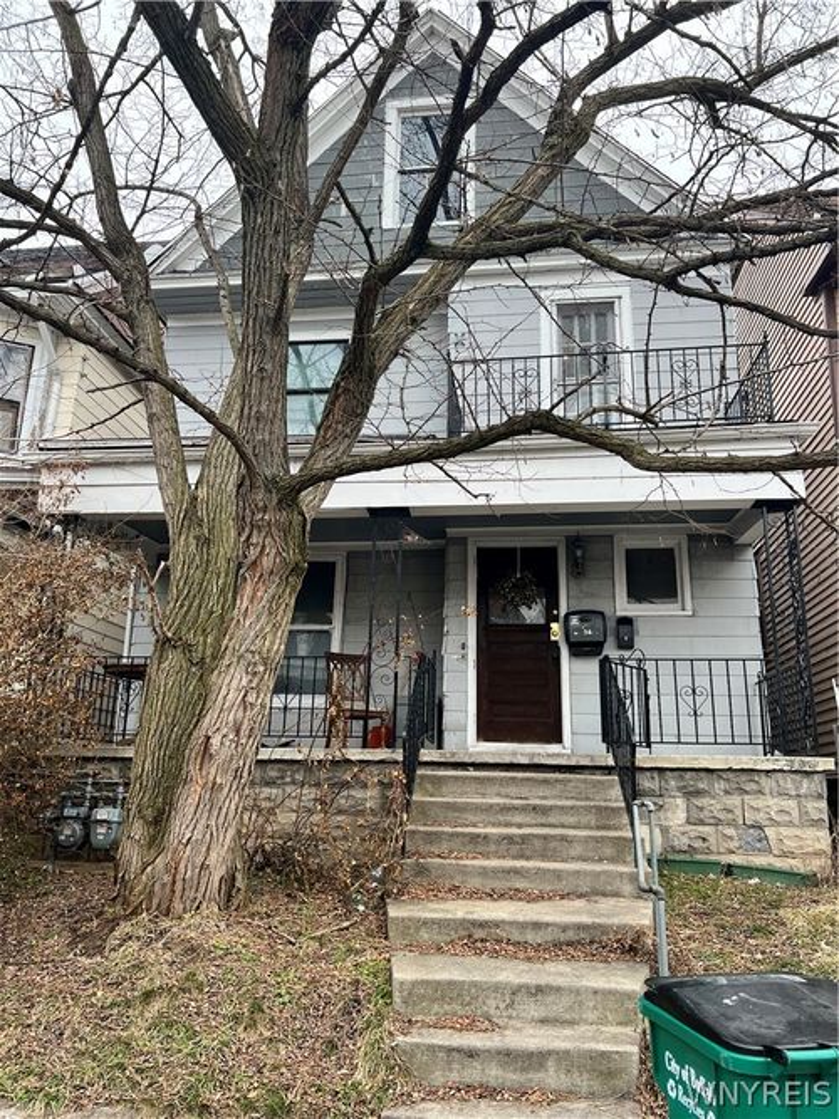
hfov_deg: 53.0
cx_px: 420
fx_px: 840
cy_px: 560
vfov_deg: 67.3
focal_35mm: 26
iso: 40
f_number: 1.5
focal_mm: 5.7
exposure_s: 1/256
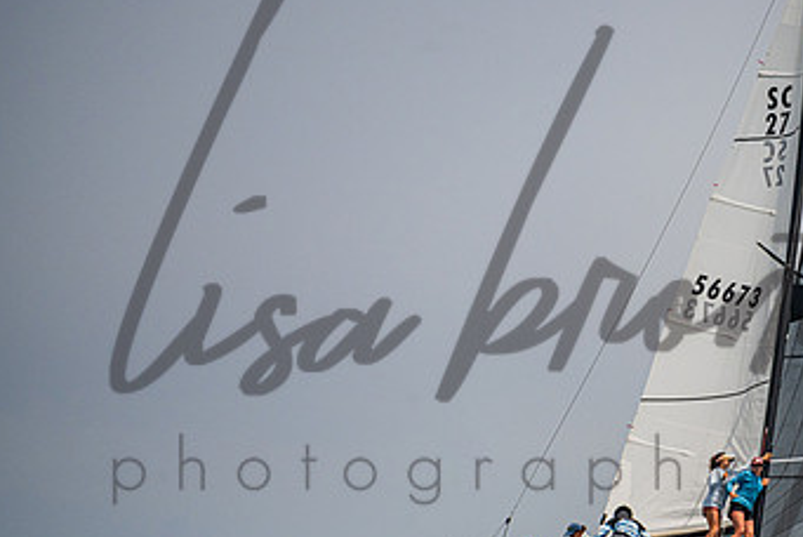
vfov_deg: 2.0
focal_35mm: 693
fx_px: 15471
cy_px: 293
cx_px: 636
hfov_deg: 3.0
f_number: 8
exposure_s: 1/4000
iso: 500
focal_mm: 400
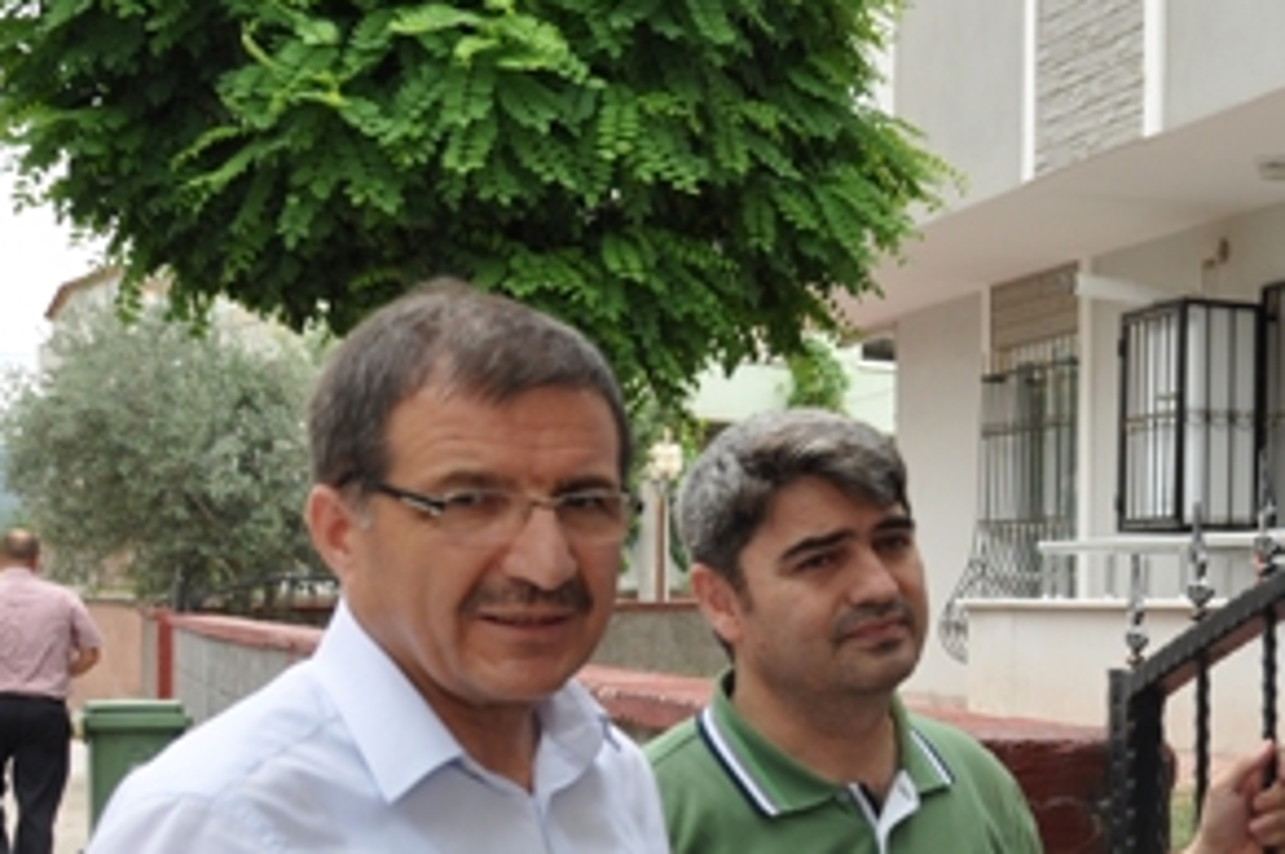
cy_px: 632
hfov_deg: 27.4
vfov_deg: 19.5
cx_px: 1316
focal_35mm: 69
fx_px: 2464
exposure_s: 1/125
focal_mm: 21
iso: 220
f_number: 5.6
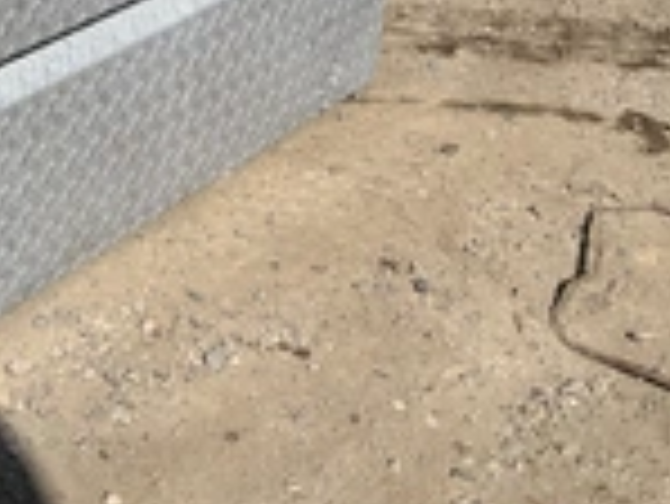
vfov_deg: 18.5
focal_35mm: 78
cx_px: -4
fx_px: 1511
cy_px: 14
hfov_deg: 23.9
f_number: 1.8
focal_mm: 3
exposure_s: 1/2959
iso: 25
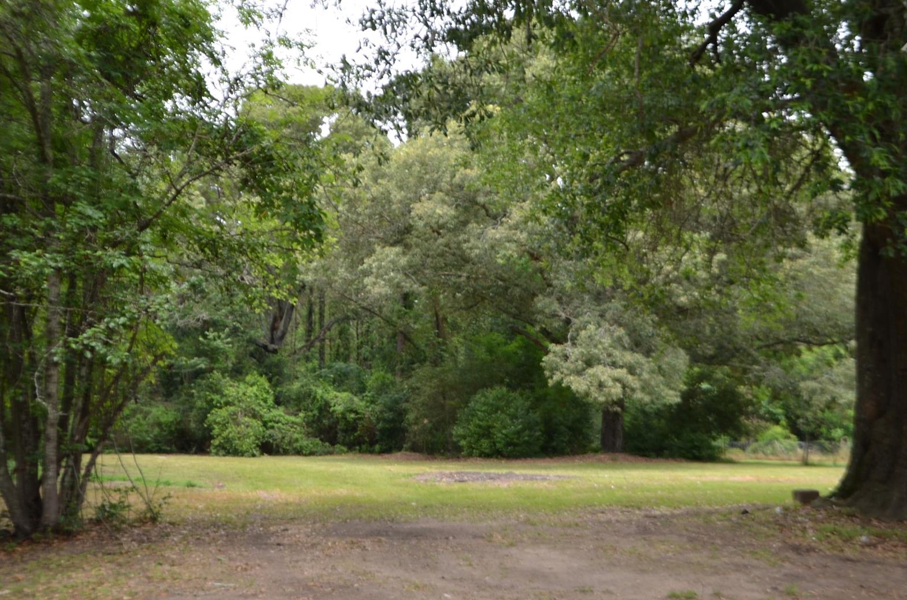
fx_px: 980
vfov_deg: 34.0
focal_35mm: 39
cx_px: 365
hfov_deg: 49.4
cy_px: 266
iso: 110
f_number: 4
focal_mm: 20
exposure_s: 1/250
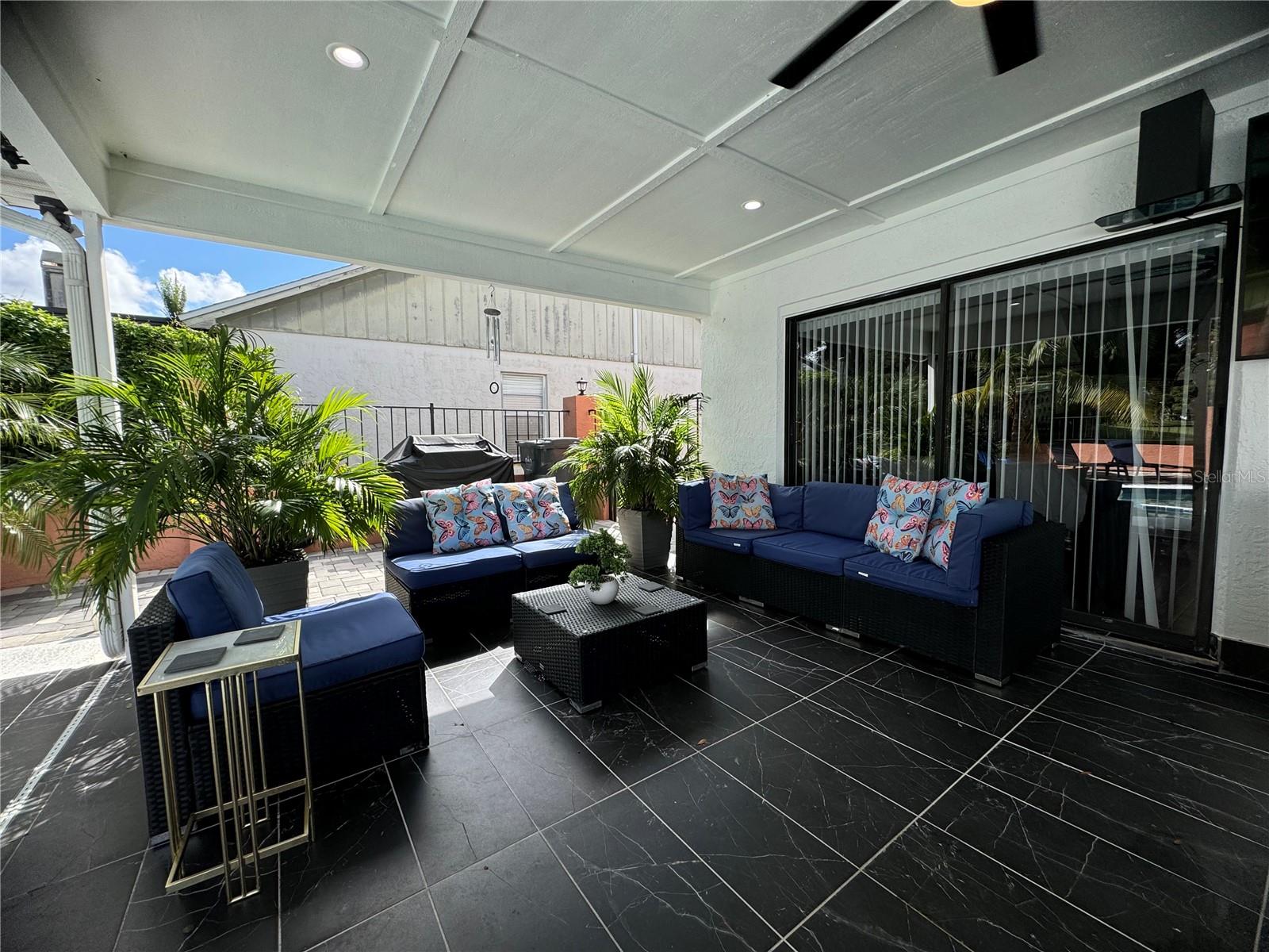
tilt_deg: -4.2
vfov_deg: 85.7
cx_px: 634
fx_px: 513
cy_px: 476
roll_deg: +1.7
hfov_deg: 102.1
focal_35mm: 14
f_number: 2.2
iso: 40
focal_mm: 2.22
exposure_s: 1/428
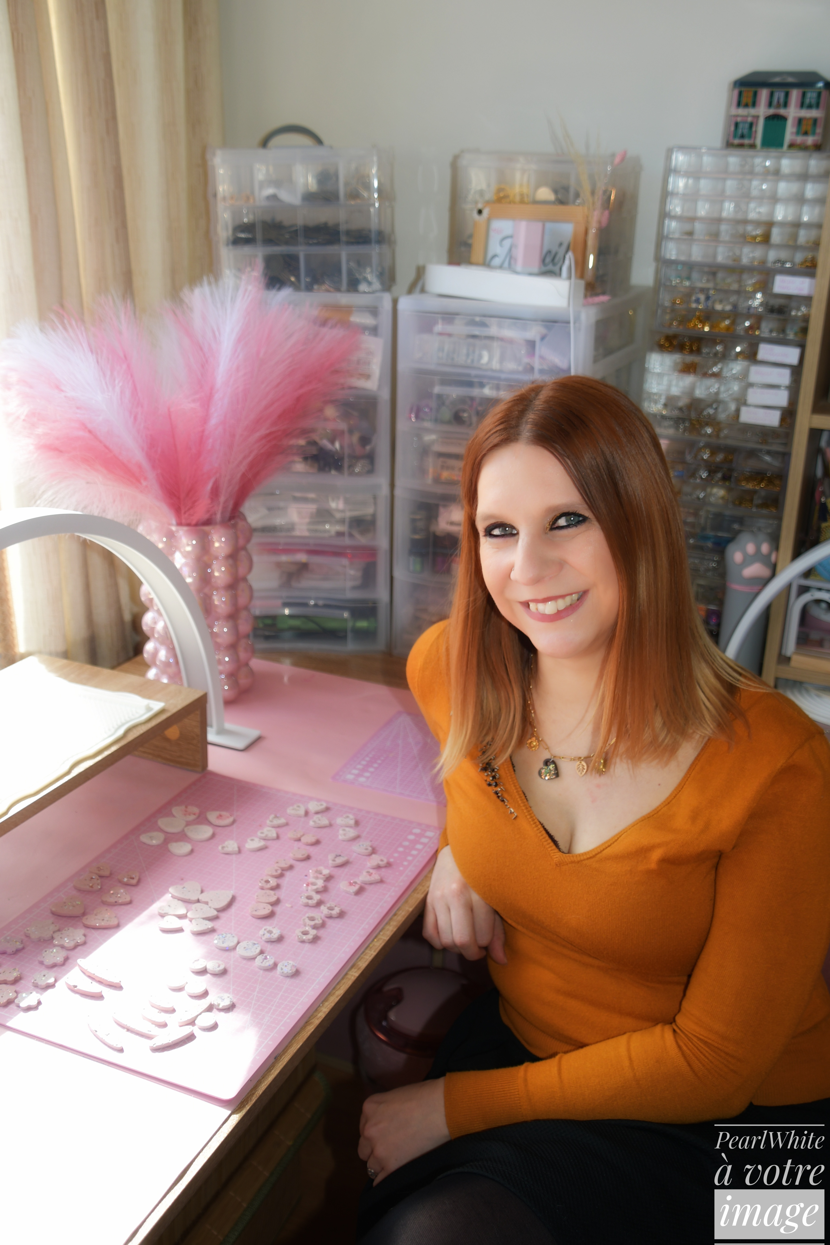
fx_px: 1245
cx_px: 415
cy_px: 622
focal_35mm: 36
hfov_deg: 36.9
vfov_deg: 53.1
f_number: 3.8
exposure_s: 1/250
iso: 160
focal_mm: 24
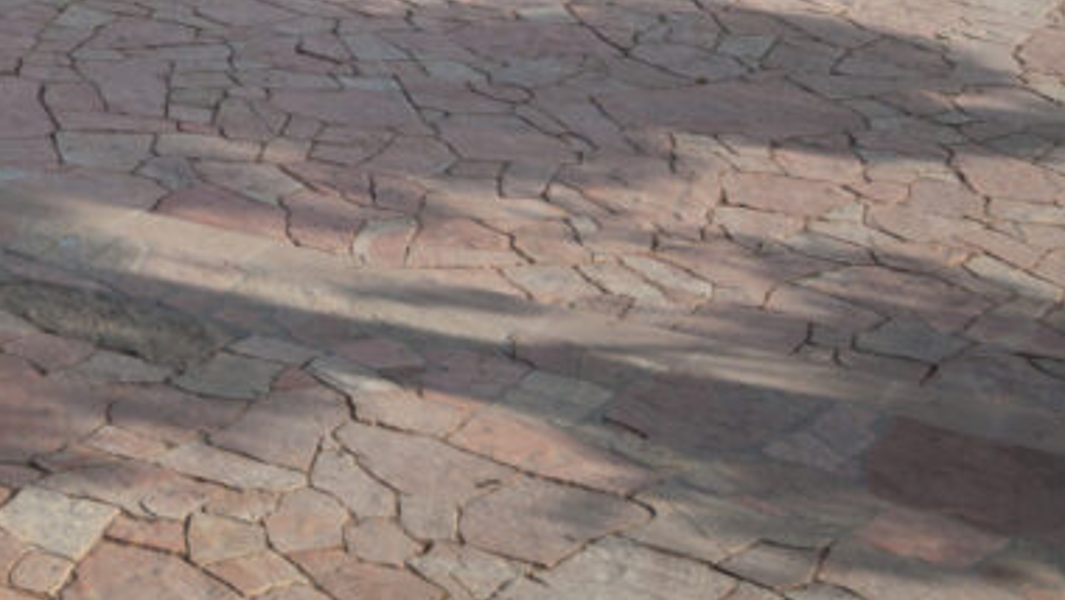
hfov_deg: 20.3
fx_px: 2797
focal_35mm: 99
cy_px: -475
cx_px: -179
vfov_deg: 11.4
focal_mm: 20
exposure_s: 1/1600
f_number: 3.8
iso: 200
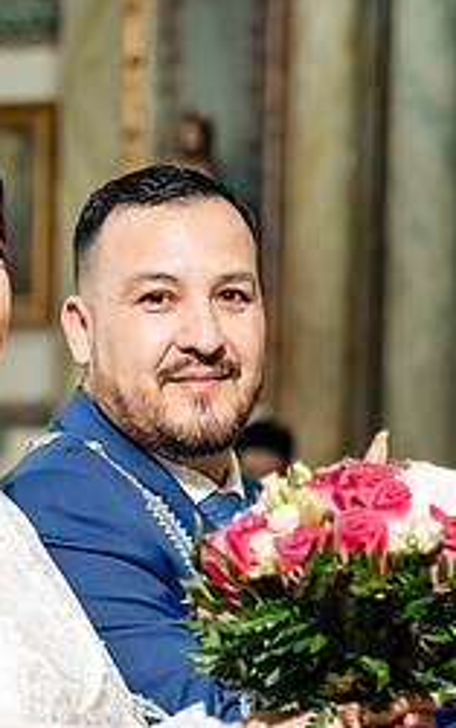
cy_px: 532
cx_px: 70
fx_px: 3975
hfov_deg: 6.6
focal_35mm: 200
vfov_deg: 10.5
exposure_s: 1/100
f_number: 4
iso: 2000
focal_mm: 85
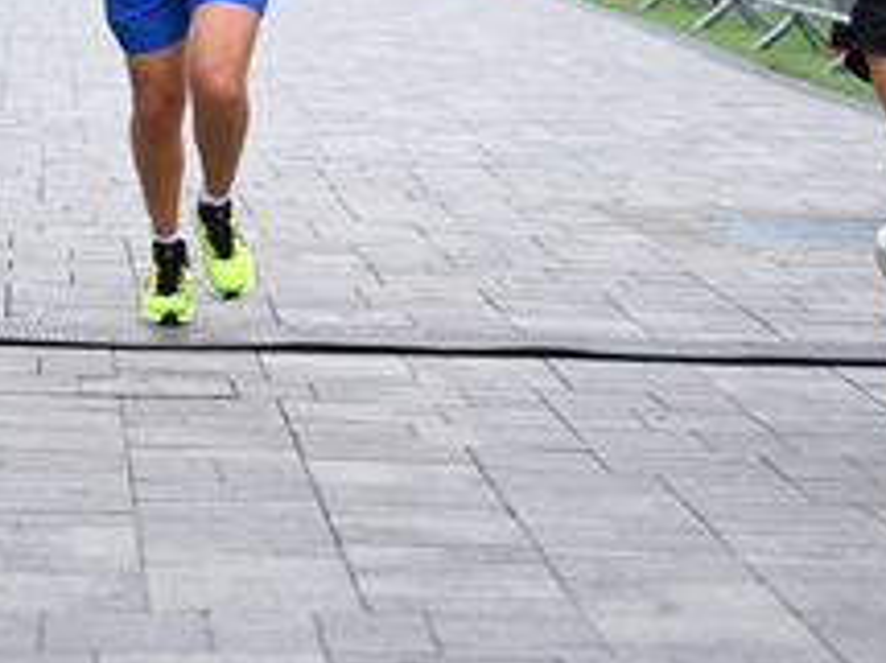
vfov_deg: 8.5
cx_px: 311
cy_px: -239
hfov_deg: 11.5
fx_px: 4400
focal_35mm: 172
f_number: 2.8
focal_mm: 70
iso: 1000
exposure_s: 1/1600
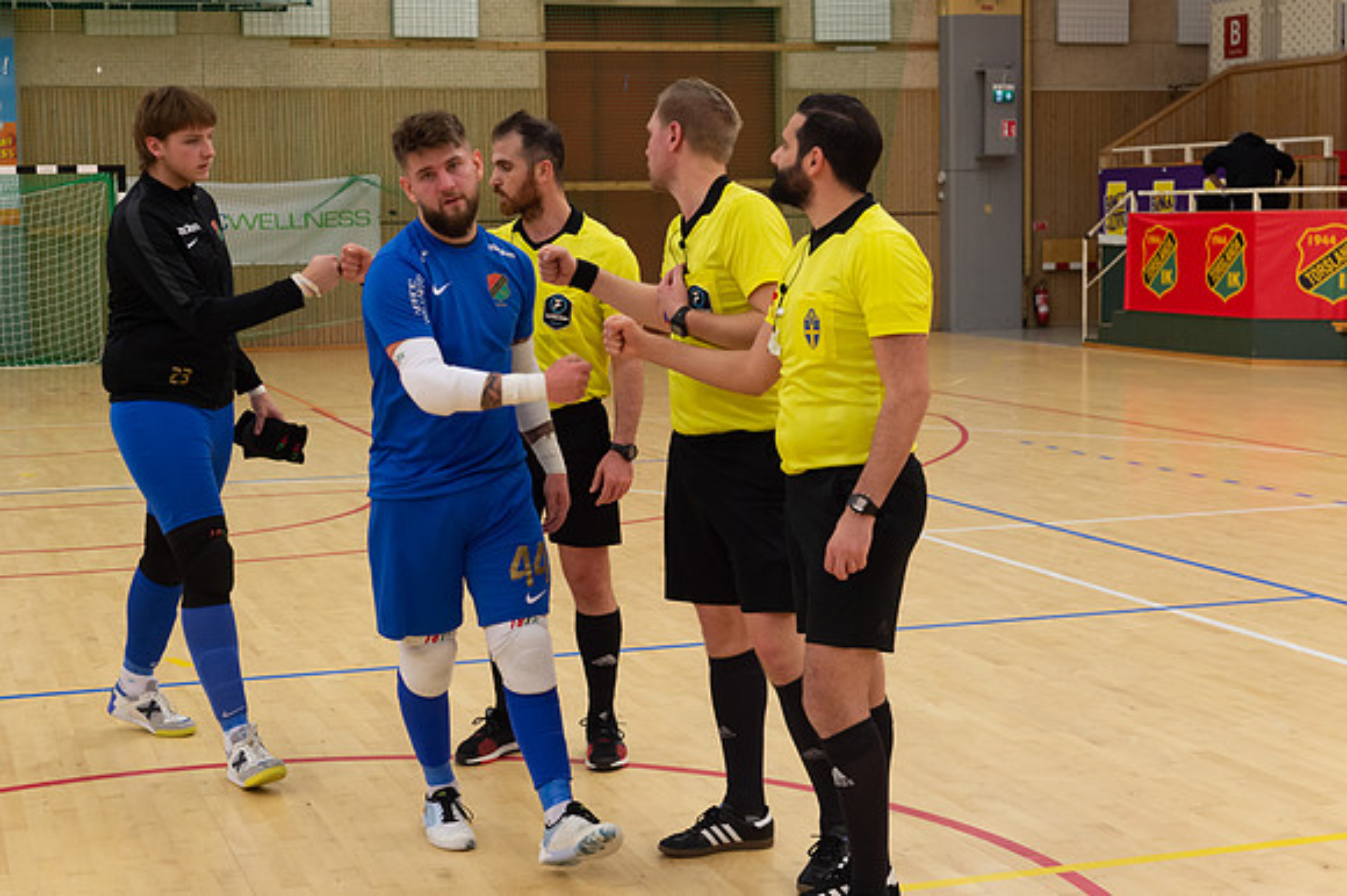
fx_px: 2280
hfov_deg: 32.9
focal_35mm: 61
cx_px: 674
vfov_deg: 22.2
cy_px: 448
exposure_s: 1/320
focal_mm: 60
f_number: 4
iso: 1100
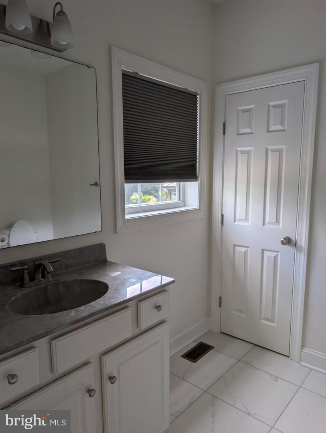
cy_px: 216
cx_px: 163
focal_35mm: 24
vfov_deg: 71.5
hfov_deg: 56.9
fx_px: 301
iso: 30
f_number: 1.68
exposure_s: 1/180
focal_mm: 6.9
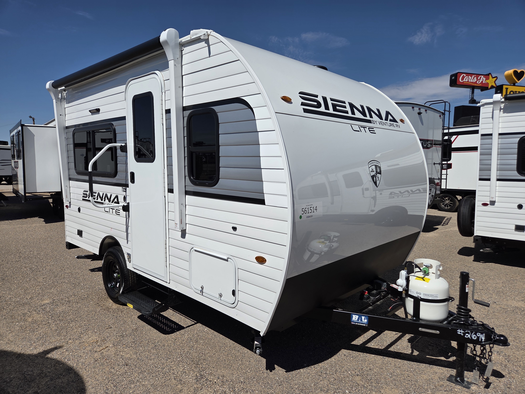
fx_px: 349
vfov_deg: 58.9
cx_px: 262
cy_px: 197
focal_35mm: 23
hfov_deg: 73.9
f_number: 1.8
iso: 50
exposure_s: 1/7891
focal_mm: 5.4
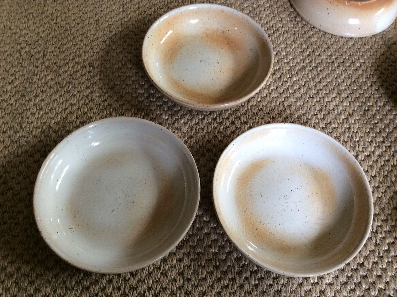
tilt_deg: -63.4
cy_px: 148
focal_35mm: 32
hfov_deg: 56.9
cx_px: 198
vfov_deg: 44.1
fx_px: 366
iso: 125
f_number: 2.4
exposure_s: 1/25
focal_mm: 3.3
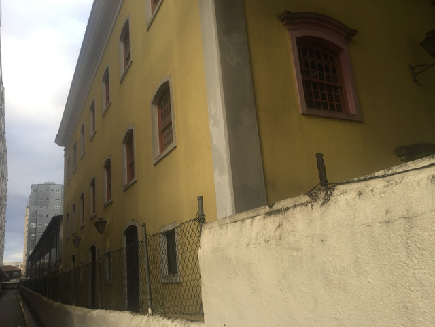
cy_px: 164
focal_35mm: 29
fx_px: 364
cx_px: 218
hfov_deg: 61.7
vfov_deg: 48.2
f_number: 2.2
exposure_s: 1/120
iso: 32
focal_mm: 4.15
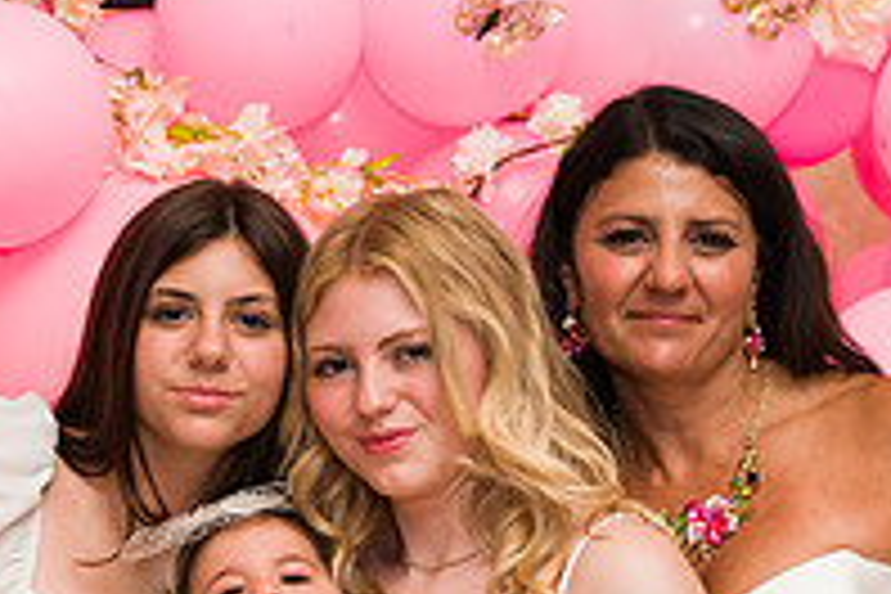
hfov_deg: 24.5
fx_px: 2029
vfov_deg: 16.4
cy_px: 549
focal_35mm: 82
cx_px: 220
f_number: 3.2
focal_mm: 28
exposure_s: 1/200
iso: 800
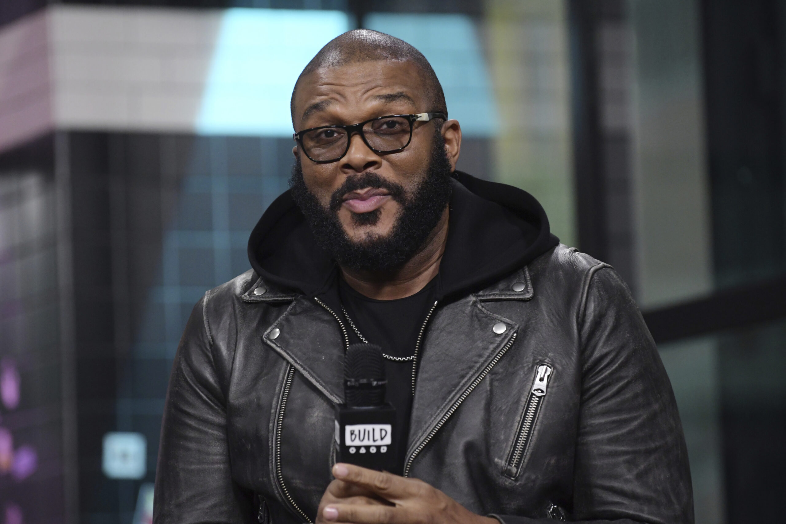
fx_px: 5240
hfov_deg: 8.6
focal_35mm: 240
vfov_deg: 5.7
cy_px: 262
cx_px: 393
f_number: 2.8
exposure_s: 1/320
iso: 2000
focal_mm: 160
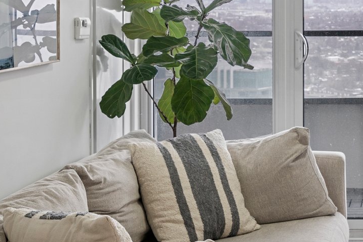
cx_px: 433
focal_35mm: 100
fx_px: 1008
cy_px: 10
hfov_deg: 19.3
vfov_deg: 13.5
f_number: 7.1
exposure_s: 1/5
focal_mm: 35
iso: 320
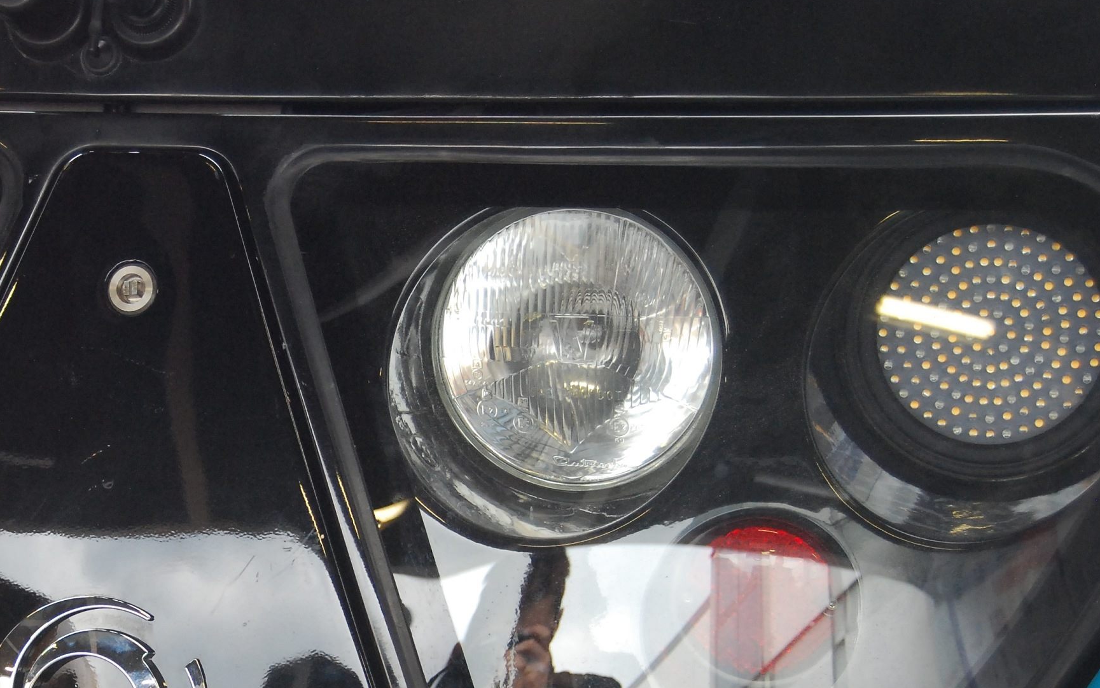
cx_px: 169
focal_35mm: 85
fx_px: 2548
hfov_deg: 23.9
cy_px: 590
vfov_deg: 15.2
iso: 800
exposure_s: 1/80
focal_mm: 32
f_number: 4.5
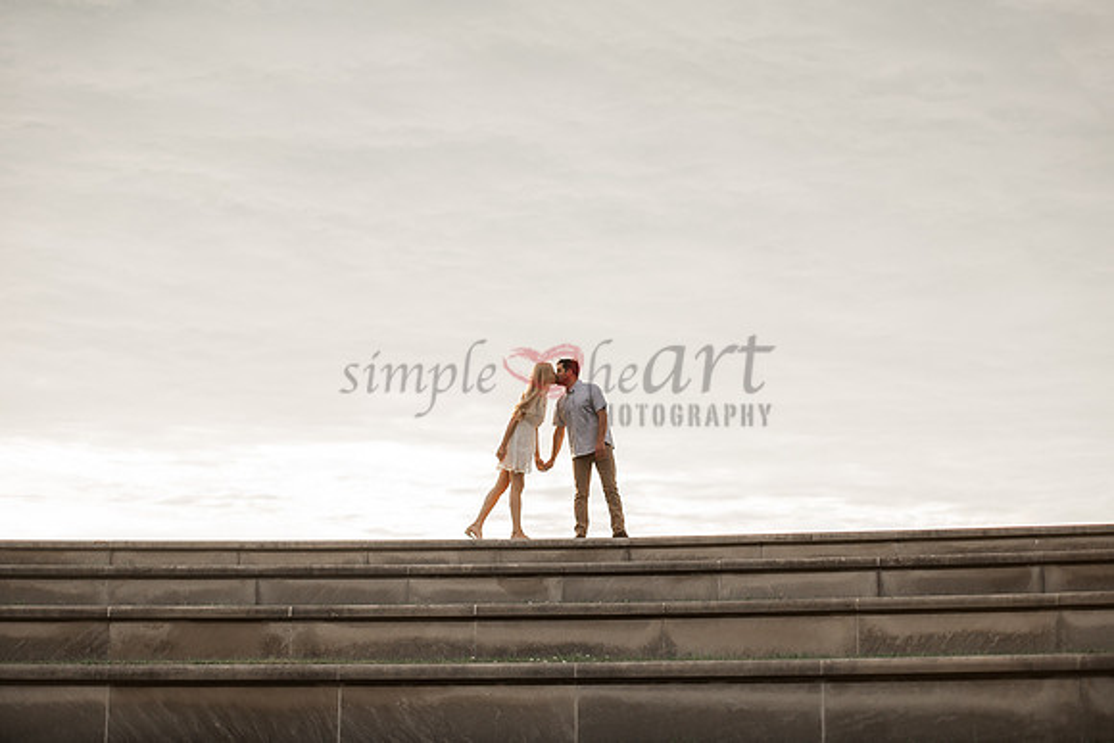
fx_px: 2167
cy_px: 372
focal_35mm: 70
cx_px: 557
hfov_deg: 28.8
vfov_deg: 19.5
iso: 200
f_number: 3.2
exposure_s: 1/1000
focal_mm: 70
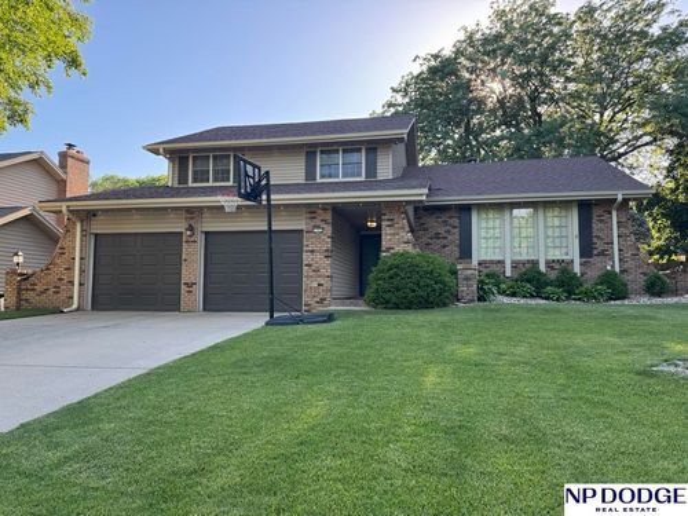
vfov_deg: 56.8
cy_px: 258
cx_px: 344
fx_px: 477
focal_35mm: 24
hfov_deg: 71.6
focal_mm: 6.76
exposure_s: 1/553
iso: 80
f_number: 1.78
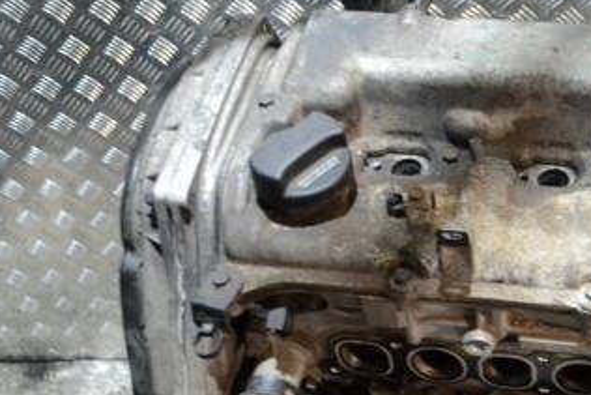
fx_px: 936
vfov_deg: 23.4
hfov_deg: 33.4
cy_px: 324
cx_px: 516
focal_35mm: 57
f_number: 3.8
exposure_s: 1/30
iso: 2800
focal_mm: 20
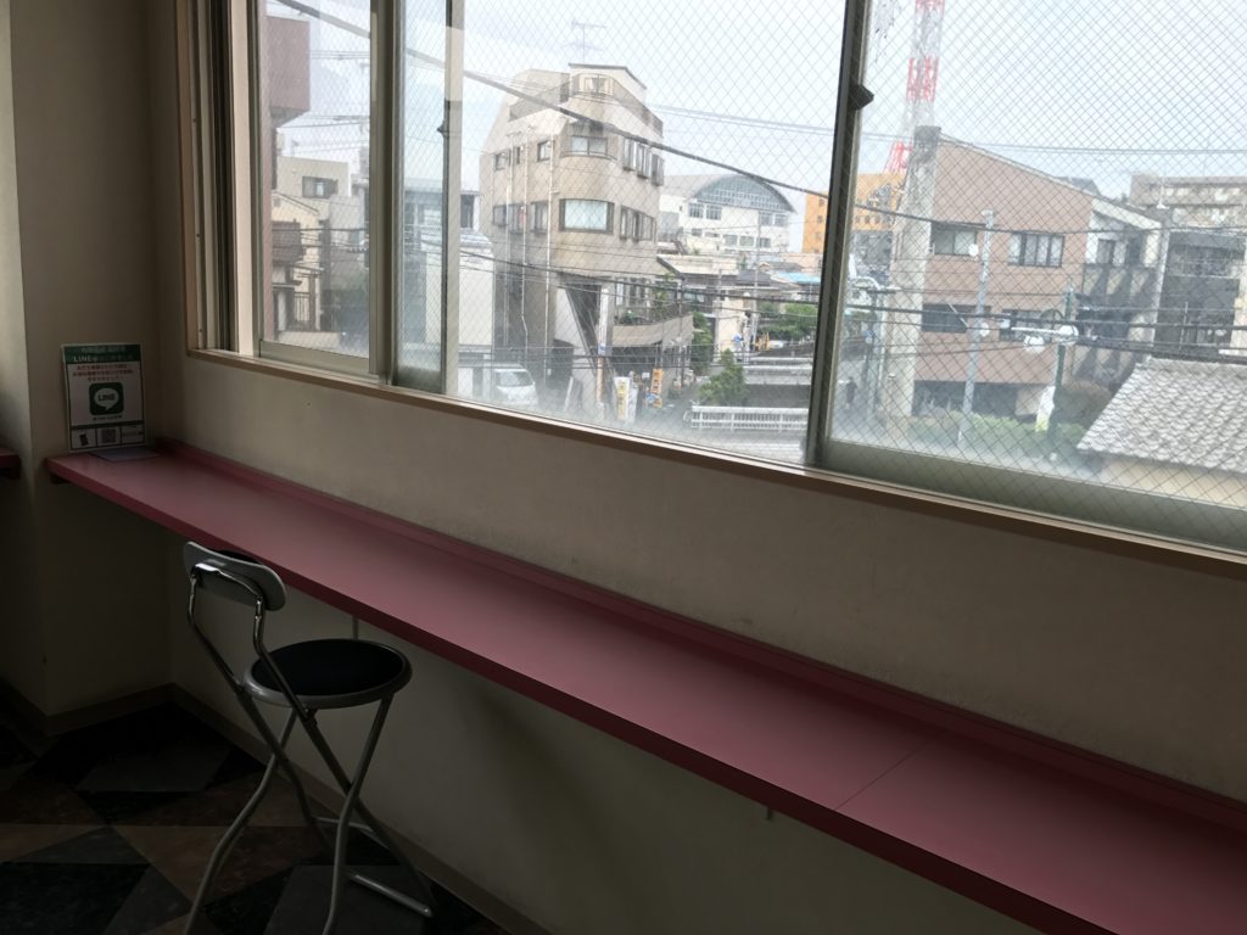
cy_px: 468
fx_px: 1009
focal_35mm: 28
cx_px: 624
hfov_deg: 63.4
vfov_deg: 49.7
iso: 20
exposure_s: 1/132
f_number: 1.8
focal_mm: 3.99
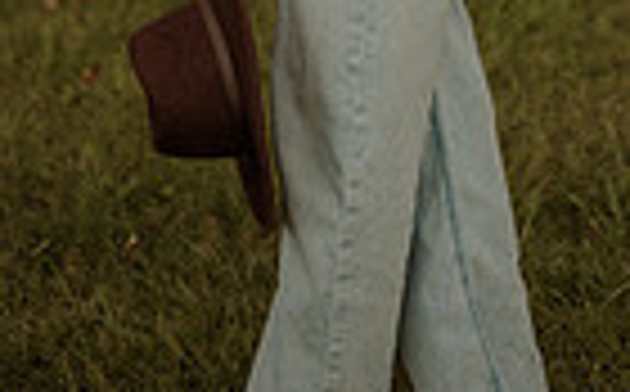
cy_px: -478
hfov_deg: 12.8
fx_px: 2811
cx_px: 457
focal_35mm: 164
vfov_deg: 7.5
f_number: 2
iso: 250
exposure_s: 1/400
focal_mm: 50
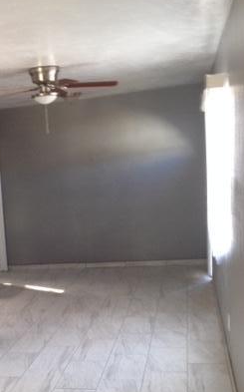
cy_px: 275
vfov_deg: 35.2
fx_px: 608
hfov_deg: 22.1
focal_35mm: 57
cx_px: 16
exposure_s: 1/20
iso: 100
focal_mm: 4.12
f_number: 2.4
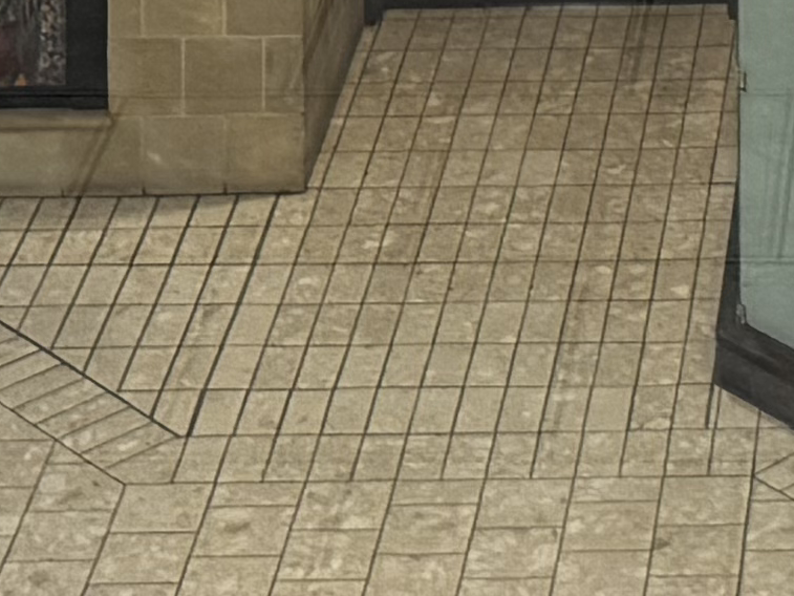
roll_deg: -0.3
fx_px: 4152
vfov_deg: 6.7
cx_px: 1151
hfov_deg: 10.6
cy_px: -1645
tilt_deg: -3.2
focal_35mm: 181
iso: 160
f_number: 1.78
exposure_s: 1/120
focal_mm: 6.76
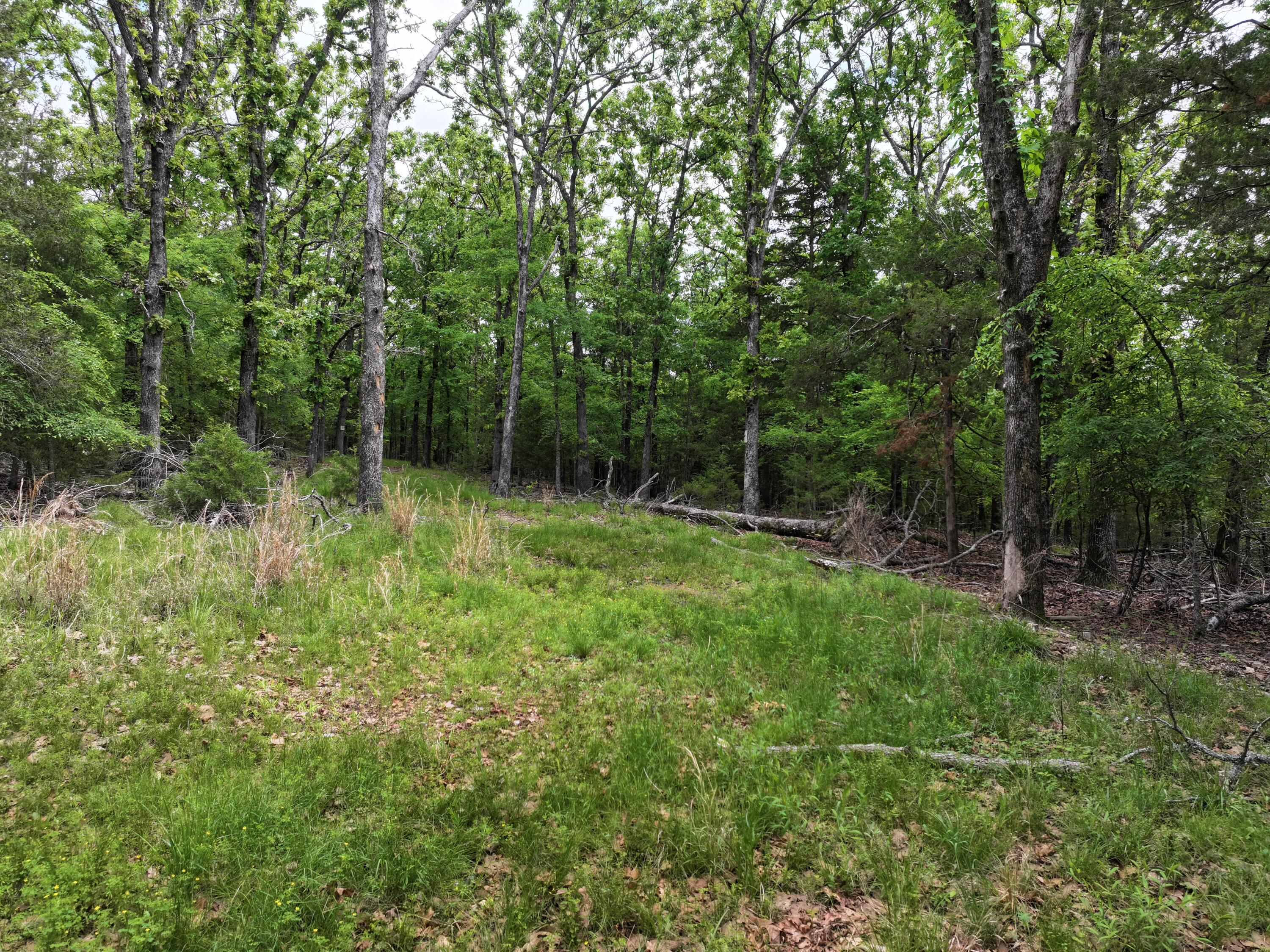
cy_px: 476
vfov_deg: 56.8
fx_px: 880
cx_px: 635
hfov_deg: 71.6
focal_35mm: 24
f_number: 4.5
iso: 100
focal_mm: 12.29
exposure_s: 1/200
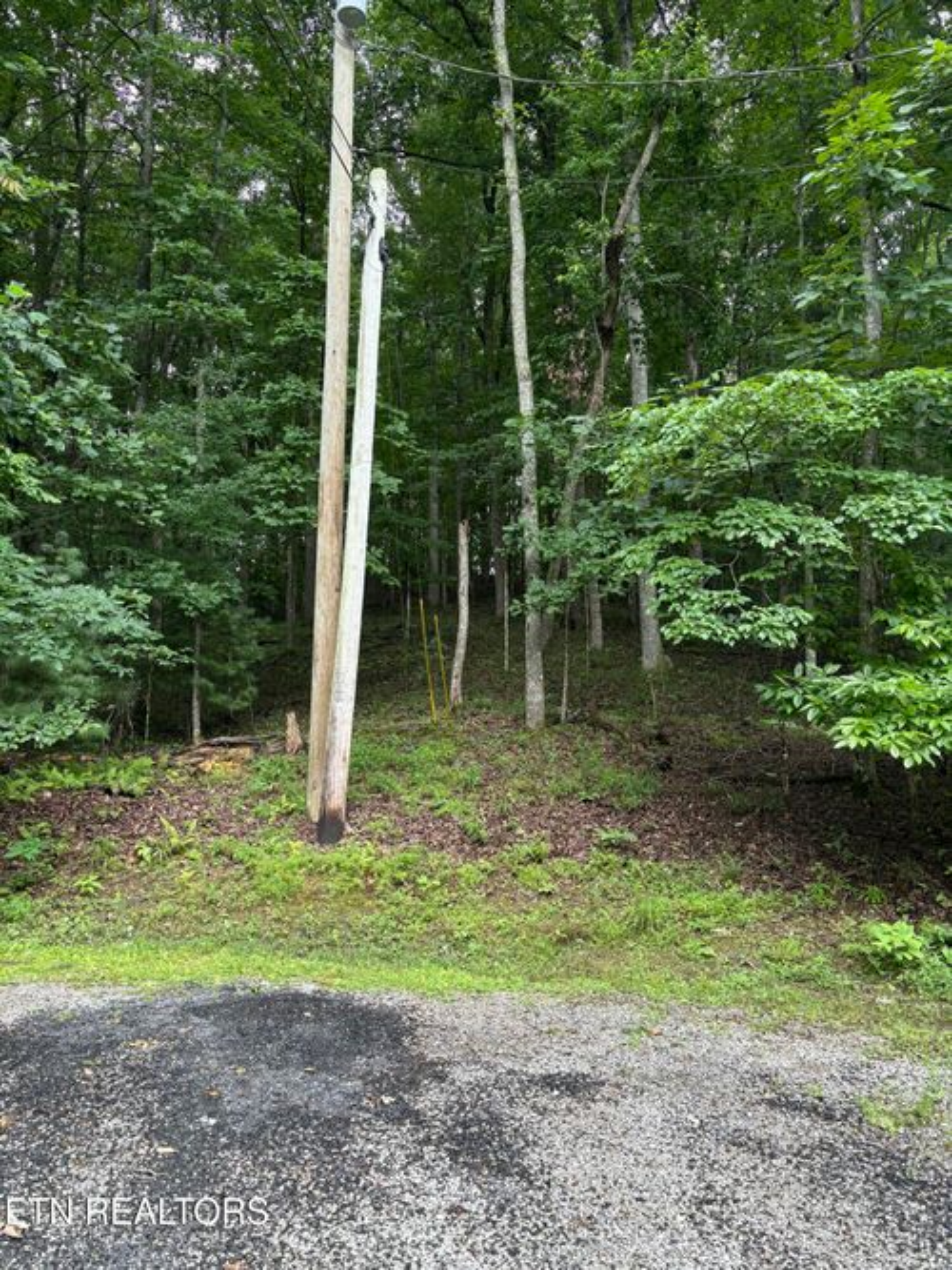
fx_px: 954
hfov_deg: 53.0
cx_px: 476
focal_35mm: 26
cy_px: 635
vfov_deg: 67.3
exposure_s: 1/128
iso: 40
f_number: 1.6
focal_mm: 5.96
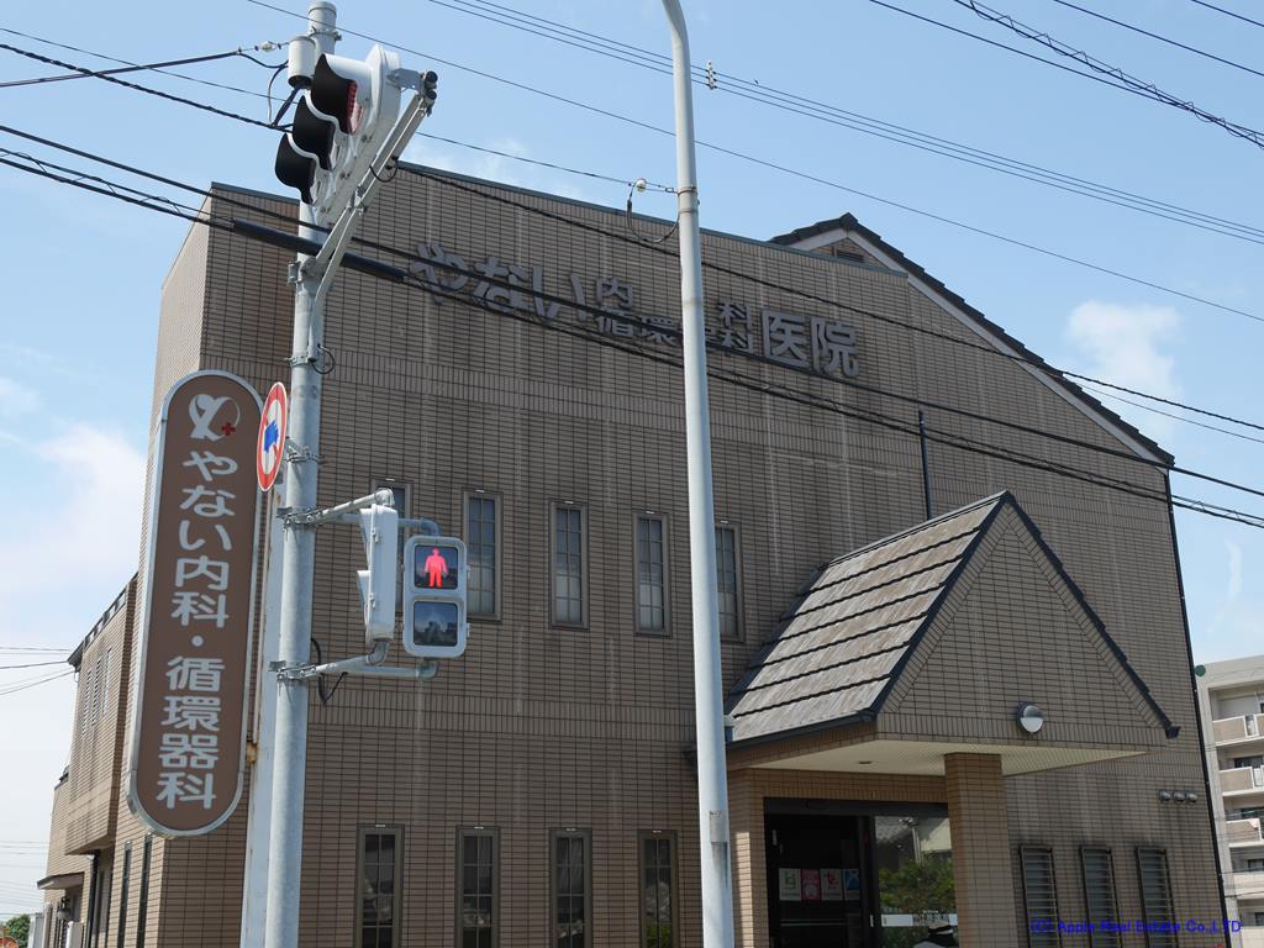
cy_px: 474
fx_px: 1534
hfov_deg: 44.8
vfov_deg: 34.3
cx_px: 632
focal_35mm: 42
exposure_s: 1/320
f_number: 8
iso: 200
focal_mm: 21
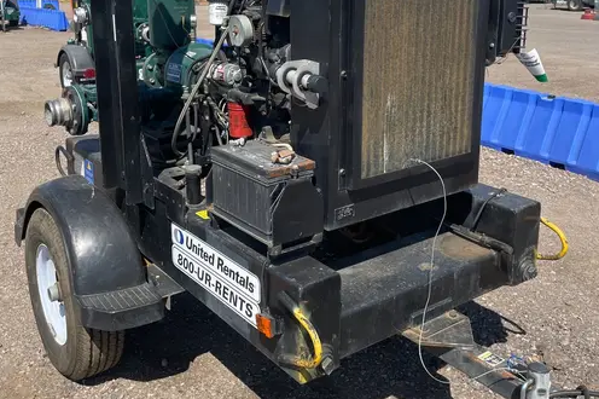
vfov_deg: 32.8
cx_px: 303
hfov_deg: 48.5
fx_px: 665
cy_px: 109
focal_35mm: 40
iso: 32
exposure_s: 1/2747
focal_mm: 4.2
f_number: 1.6
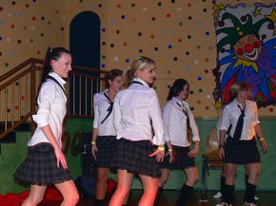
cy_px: 133
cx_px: 103
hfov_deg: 33.6
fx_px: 454
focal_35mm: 57
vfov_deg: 25.5
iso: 100
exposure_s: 1/30
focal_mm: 7.4
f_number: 2.8
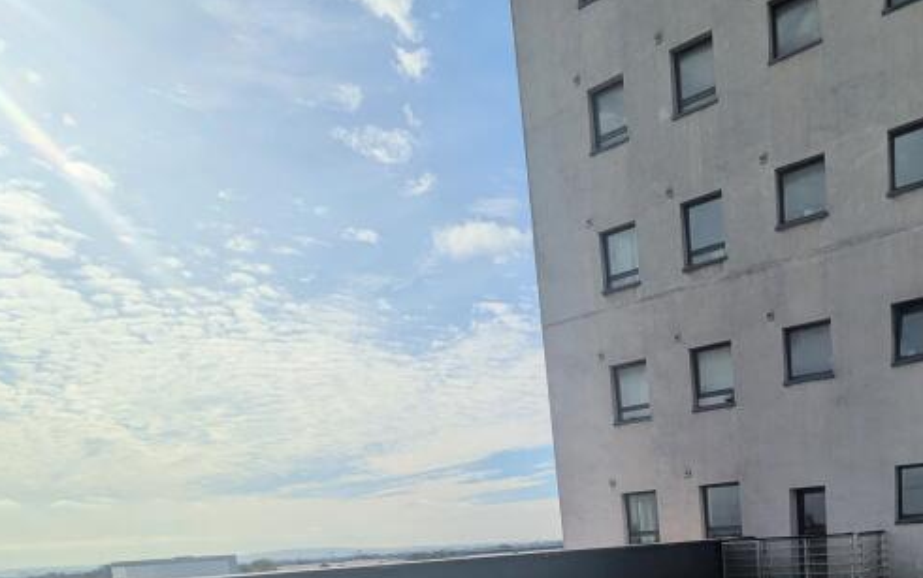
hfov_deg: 56.6
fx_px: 780
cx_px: 744
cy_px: 656
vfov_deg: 34.4
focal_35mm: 31
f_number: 2.2
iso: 46
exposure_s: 1/5650
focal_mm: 1.83
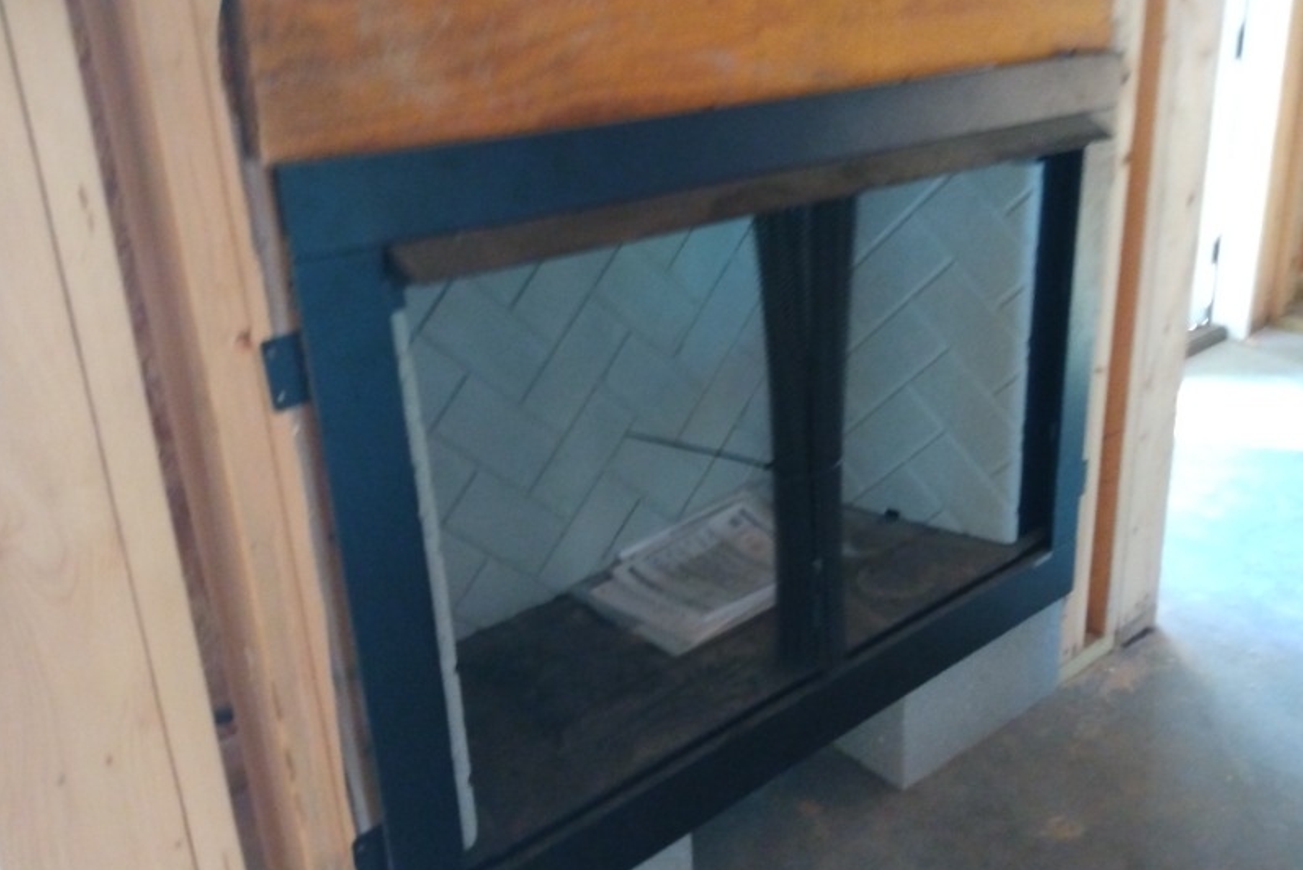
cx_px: 695
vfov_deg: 53.1
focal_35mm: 24
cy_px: 396
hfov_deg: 73.6
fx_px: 869
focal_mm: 3.54
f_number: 2
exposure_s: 1/30
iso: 772
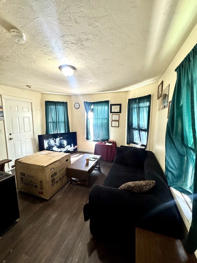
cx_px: 98
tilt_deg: -7.0
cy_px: 132
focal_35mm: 14
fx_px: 106
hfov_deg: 85.7
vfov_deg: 102.1
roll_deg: -0.4
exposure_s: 1/60
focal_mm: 2.22
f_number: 2.2
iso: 400
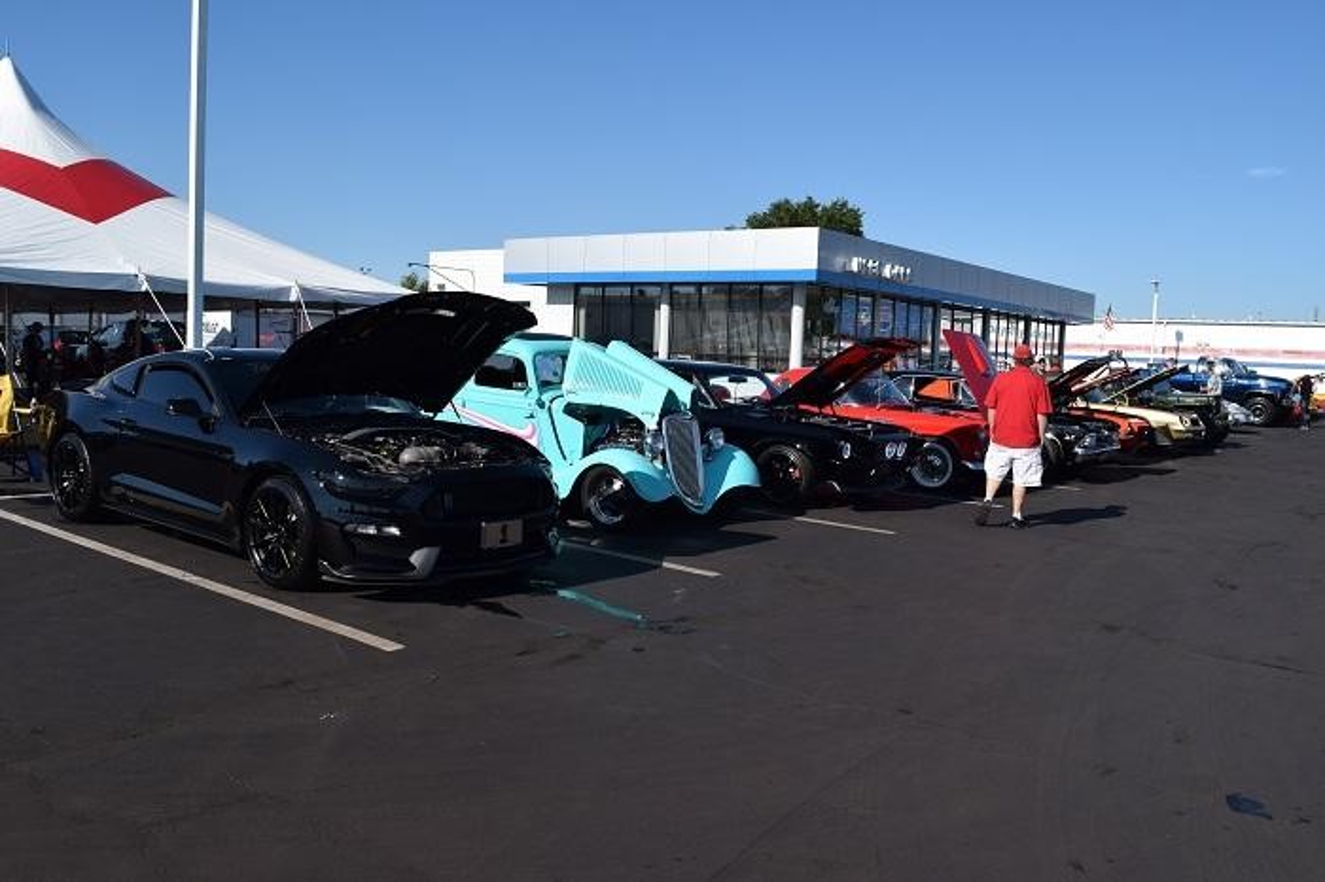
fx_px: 1104
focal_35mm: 30
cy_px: 441
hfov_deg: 62.0
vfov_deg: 43.6
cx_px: 662
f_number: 10
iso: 200
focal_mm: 20
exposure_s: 1/400
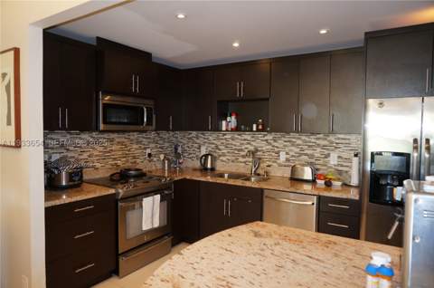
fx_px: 289
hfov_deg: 73.8
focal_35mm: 24
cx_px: 217
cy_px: 144
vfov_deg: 52.9
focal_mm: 16
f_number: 4
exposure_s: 1/60
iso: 400
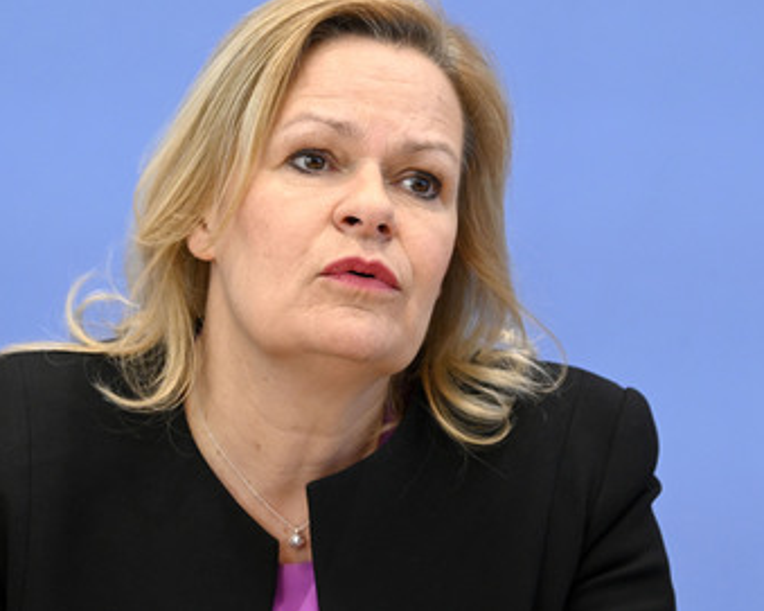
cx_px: 323
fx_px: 4227
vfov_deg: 8.3
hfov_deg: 10.3
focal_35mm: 187
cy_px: 277
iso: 4000
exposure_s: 1/640
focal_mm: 150
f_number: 5.6
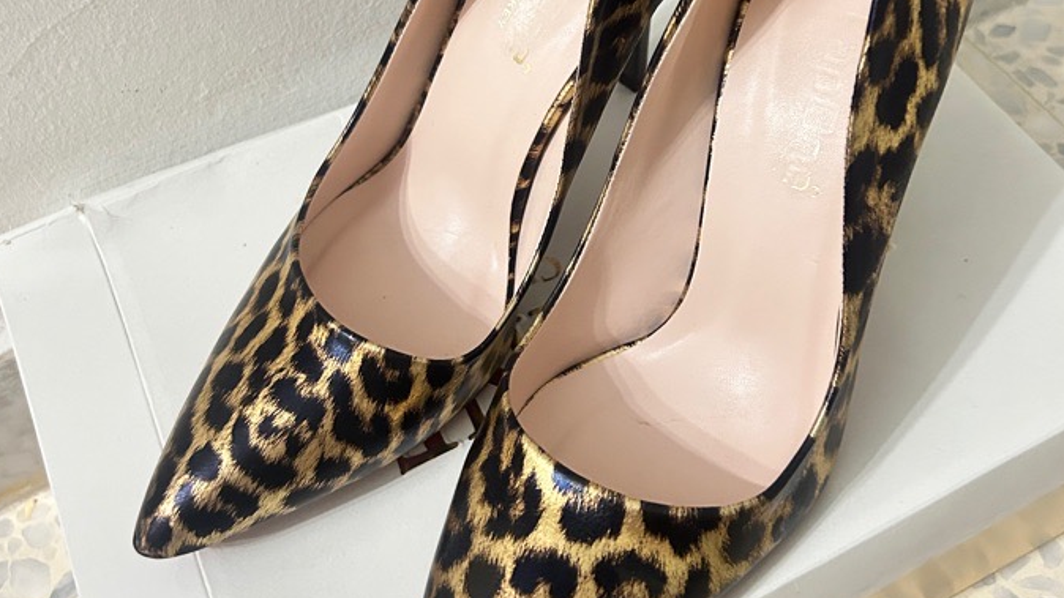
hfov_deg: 48.4
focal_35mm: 42
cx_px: 548
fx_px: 1185
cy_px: 170
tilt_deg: -50.5
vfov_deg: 28.0
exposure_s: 1/25
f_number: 1.5
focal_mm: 5.7
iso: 640
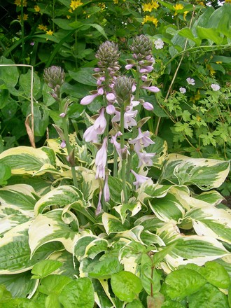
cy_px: 154
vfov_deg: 51.4
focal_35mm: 36
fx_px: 320
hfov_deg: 39.7
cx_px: 116
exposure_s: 1/389
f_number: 2.7
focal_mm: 6
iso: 80
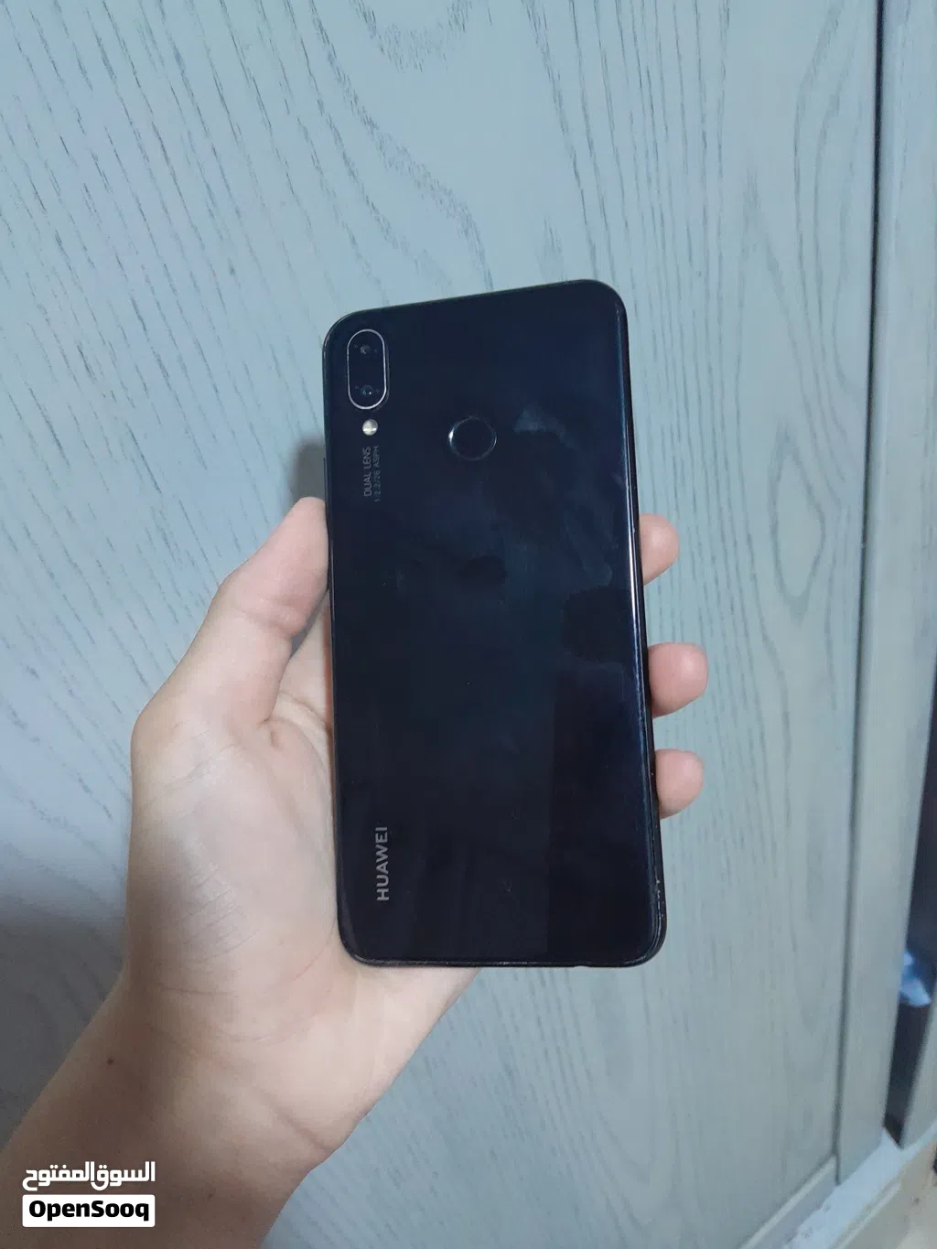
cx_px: 468
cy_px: 624
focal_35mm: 26
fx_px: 938
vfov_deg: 67.3
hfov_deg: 53.1
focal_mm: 3.98
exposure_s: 1/25
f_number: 1.8
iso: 500
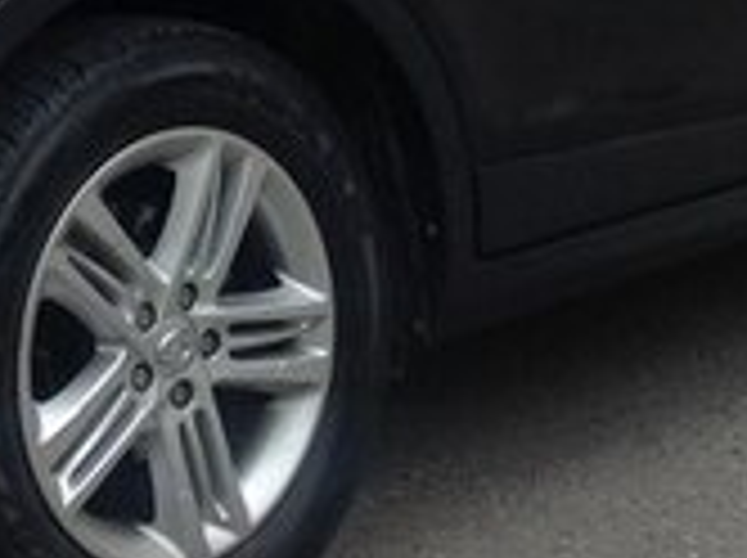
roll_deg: +1.4
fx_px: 2995
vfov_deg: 10.3
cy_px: -232
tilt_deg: -6.3
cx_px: 94
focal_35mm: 139
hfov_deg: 14.1
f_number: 2.4
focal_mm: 4.28
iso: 50
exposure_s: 1/149
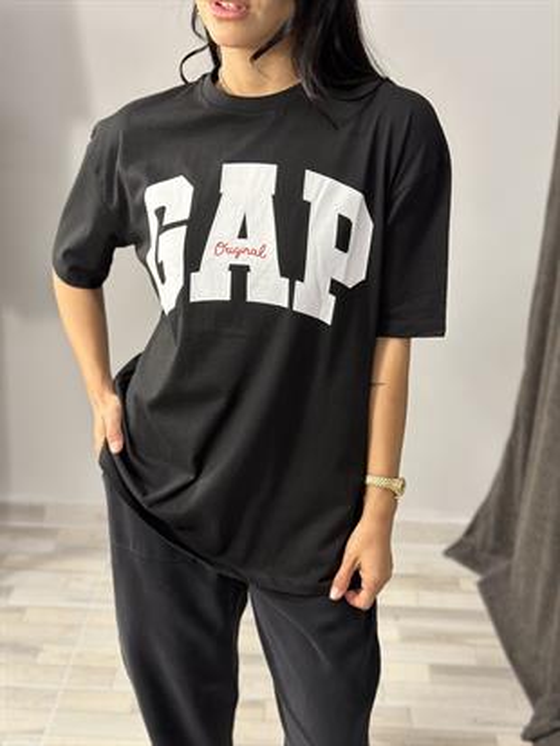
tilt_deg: -21.2
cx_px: 280
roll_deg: -3.2
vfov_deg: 39.6
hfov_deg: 30.3
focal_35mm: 48
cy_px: 373
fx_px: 1035
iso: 100
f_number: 1.78
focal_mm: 6.86
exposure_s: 1/50
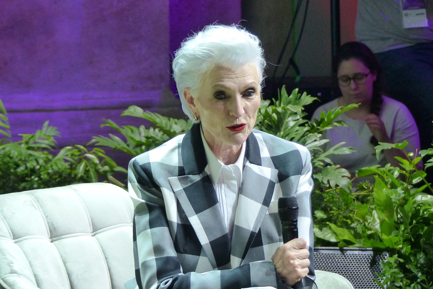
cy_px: 140
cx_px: 216
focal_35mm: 228
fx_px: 2742
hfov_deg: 9.0
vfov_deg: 6.0
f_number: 2.8
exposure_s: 1/100
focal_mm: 35.6
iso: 400
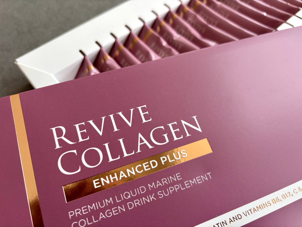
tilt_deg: -57.3
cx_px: 151
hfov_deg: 67.3
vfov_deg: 53.1
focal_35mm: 26
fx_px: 227
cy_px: 114
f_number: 1.6
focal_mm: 5.96
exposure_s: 1/115
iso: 125
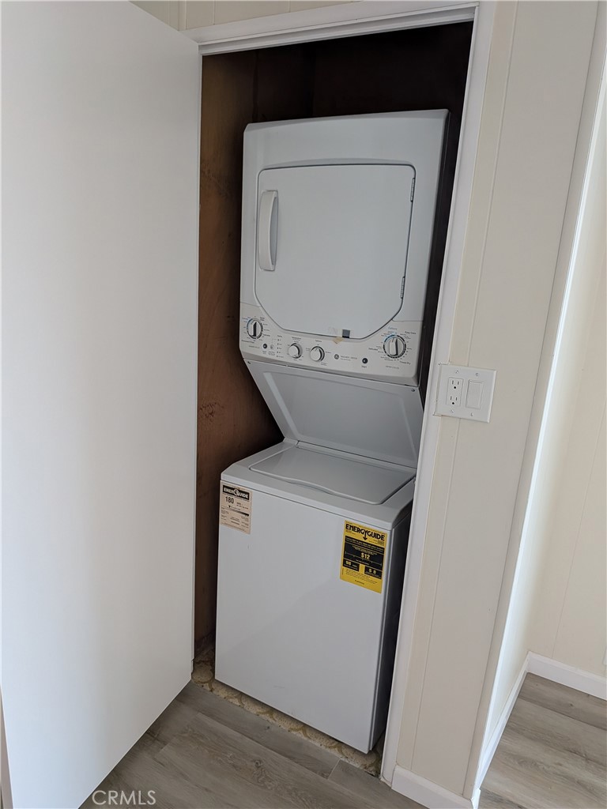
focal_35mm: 24
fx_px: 561
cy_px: 404
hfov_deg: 56.8
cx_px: 304
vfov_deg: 71.6
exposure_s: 1/120
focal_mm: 4.53
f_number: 1.7
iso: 306
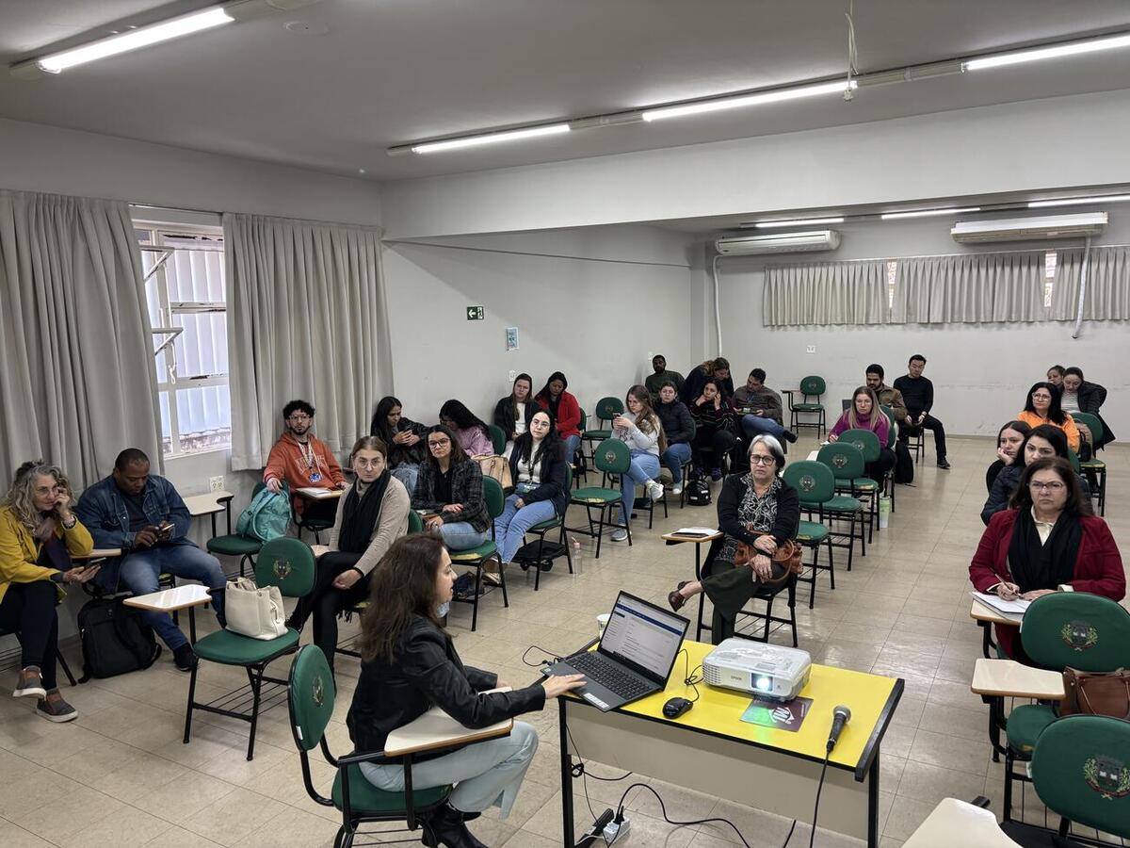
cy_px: 424
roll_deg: +1.5
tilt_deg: -8.0
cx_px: 565
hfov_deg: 67.3
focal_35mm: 26
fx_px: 849
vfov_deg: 53.1
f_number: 1.6
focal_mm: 5.96
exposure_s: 1/60
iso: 100
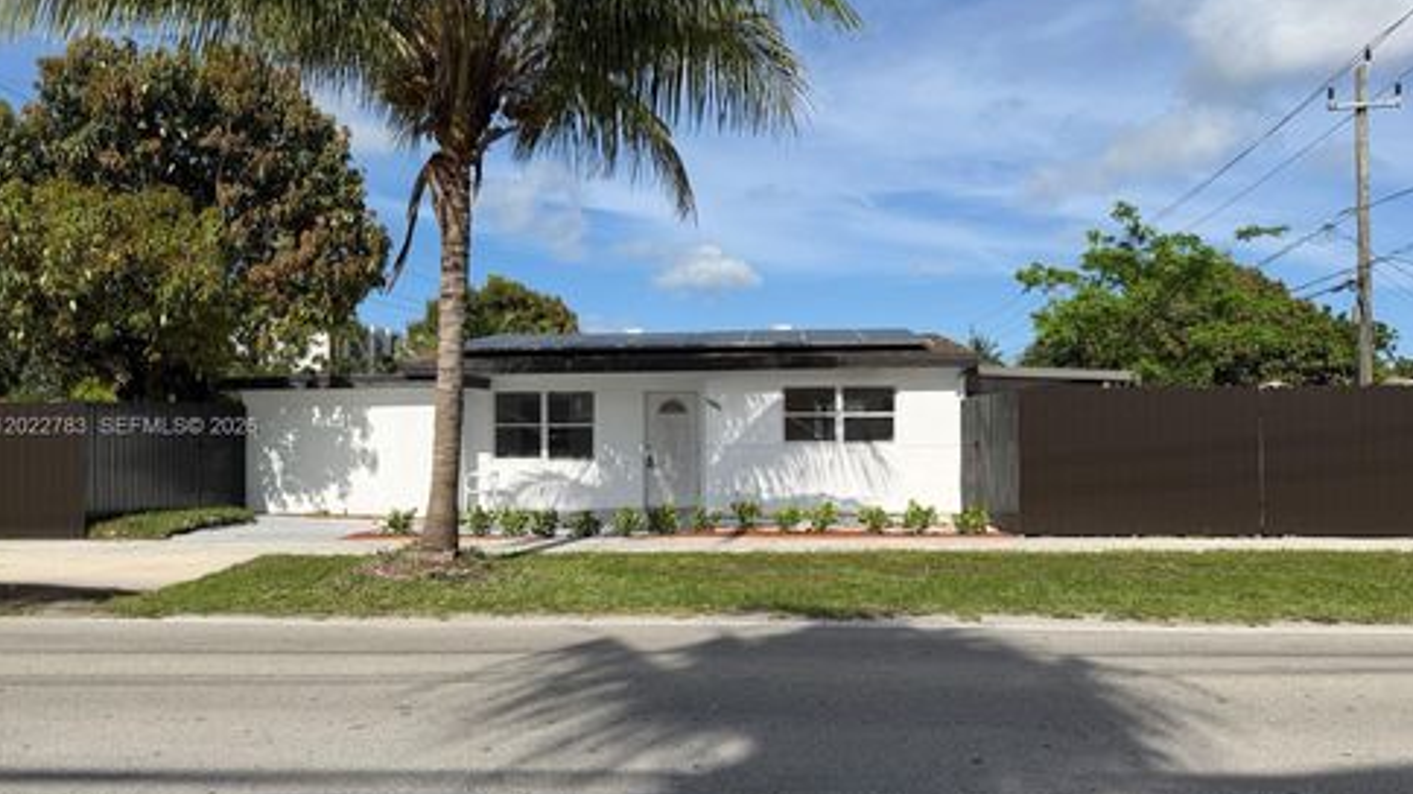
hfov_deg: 69.9
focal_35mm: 27
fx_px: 1011
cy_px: 428
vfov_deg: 42.8
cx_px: 704
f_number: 1.78
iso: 80
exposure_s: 1/7353
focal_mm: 6.76
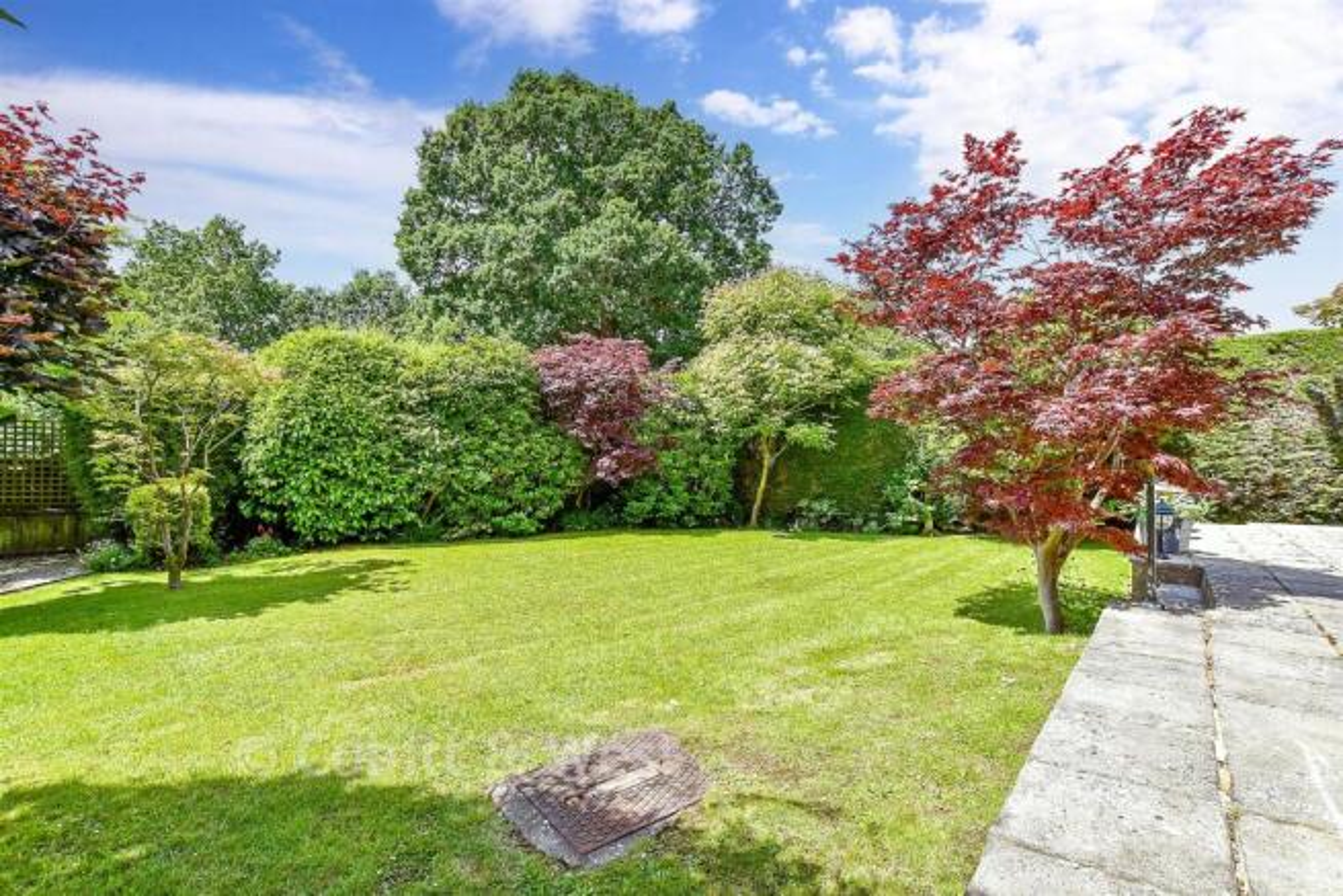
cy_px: 448
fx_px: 933
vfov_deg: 51.3
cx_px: 672
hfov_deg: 71.5
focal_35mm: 25
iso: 160
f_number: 8
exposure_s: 1/200
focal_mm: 17
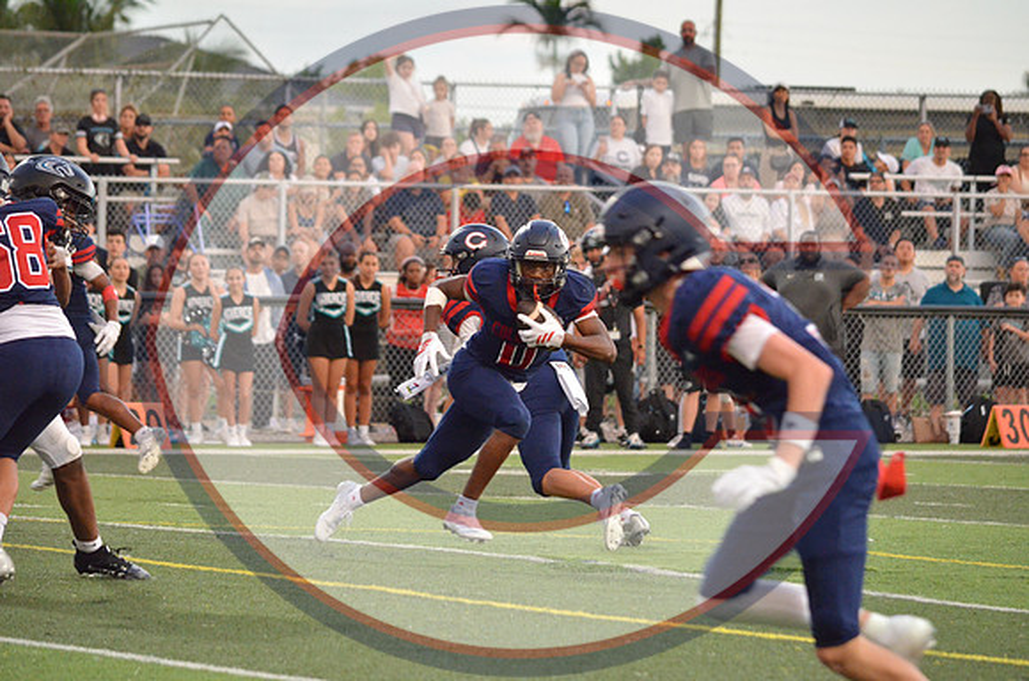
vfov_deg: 5.4
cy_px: 340
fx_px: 7273
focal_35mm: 255
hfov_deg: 8.1
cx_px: 514
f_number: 5
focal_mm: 170
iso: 3200
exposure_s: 1/500
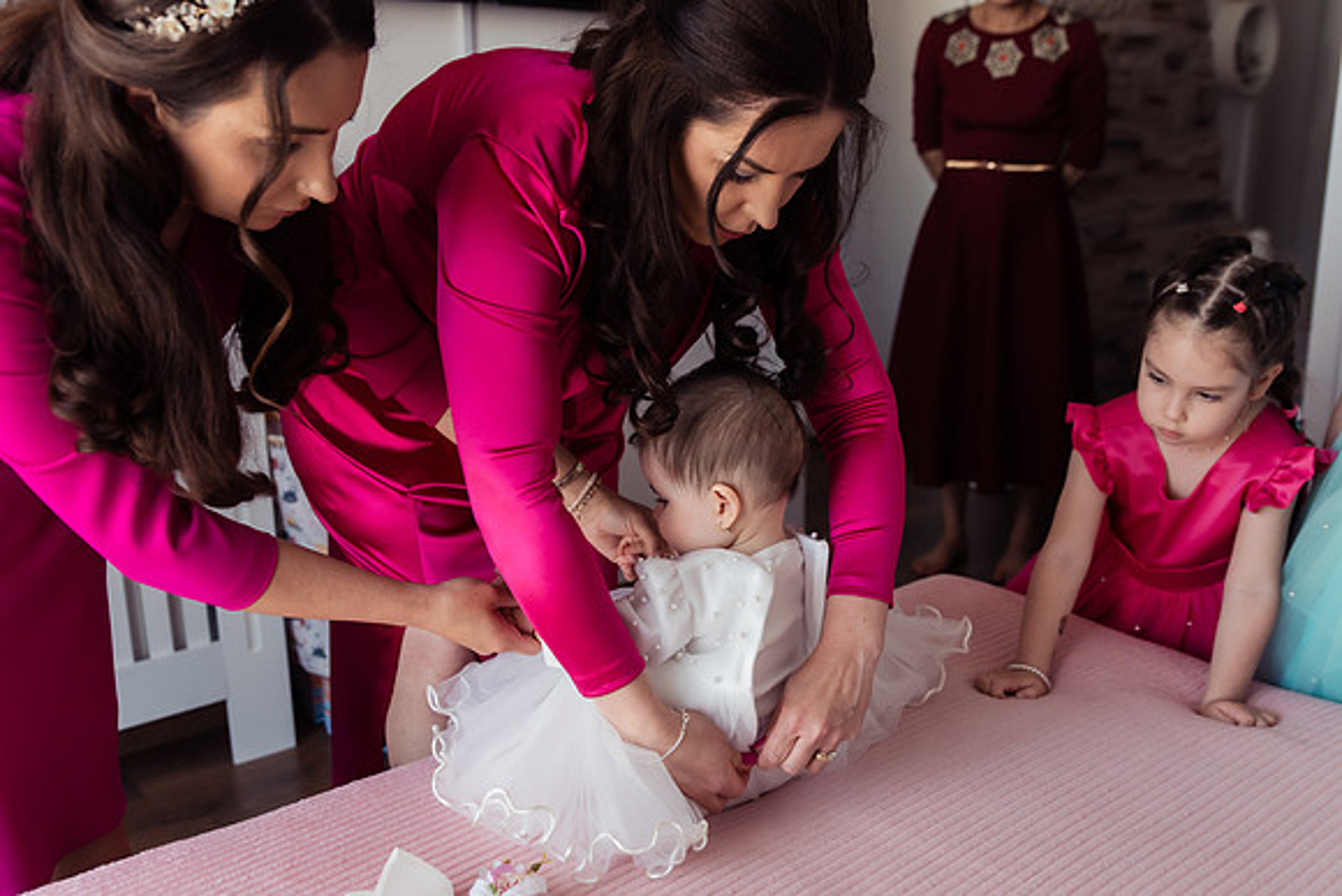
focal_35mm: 38
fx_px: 1408
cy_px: 482
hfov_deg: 50.9
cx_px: 724
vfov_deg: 35.3
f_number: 3.2
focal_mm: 35
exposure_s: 1/250
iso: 800
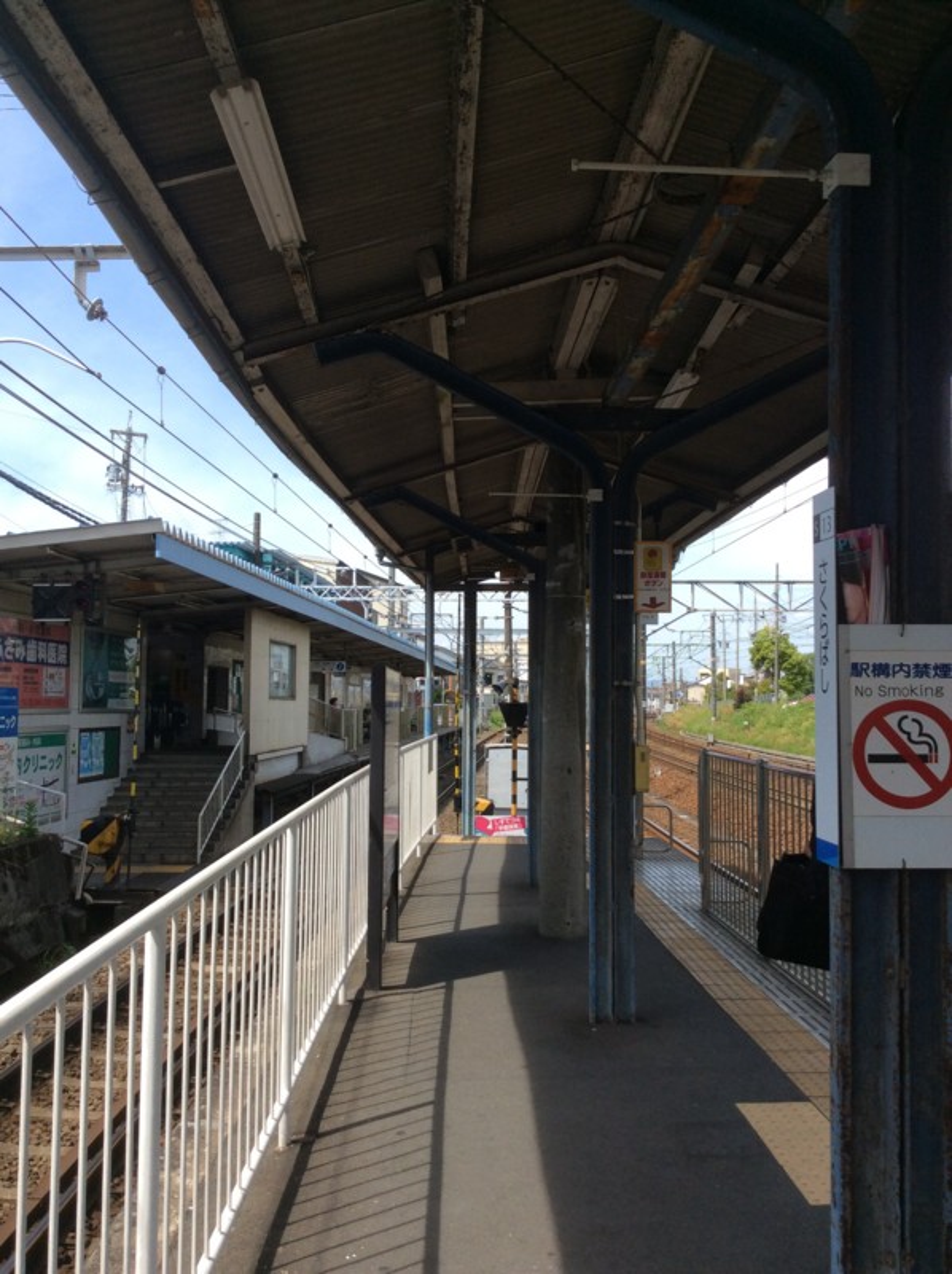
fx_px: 1176
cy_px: 637
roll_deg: +0.7
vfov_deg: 56.9
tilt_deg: +1.7
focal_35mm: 32
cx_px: 476
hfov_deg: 44.1
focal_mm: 3.3
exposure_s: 1/841
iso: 32
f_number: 2.4
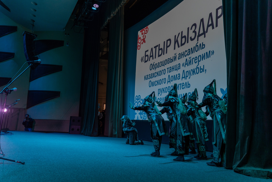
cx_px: 136
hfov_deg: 60.2
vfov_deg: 42.3
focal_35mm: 31
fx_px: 235
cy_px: 91
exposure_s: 1/160
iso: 1600
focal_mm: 30
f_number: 3.5
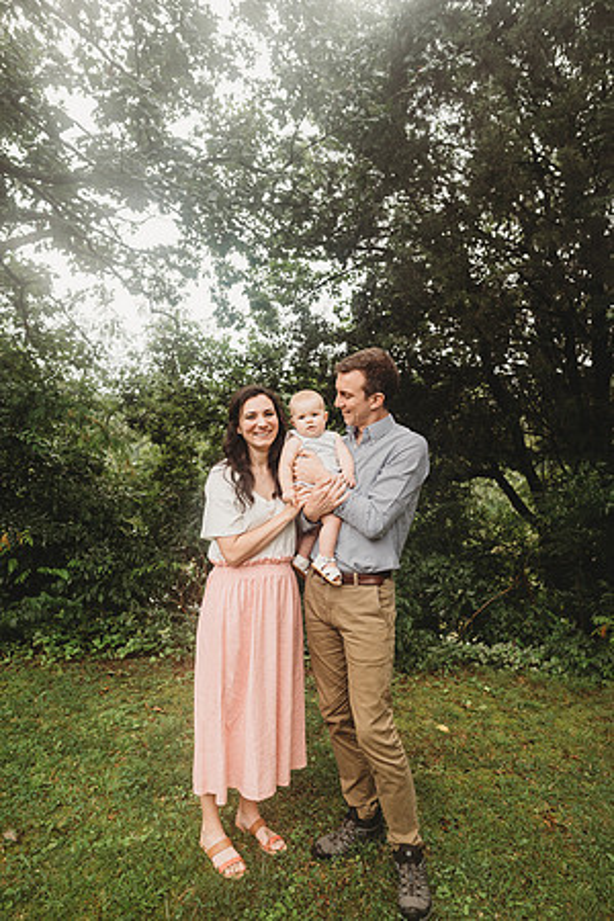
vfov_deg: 73.7
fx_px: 614
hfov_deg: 53.1
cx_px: 307
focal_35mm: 24
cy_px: 460
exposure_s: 1/160
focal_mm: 24
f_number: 3.5
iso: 400
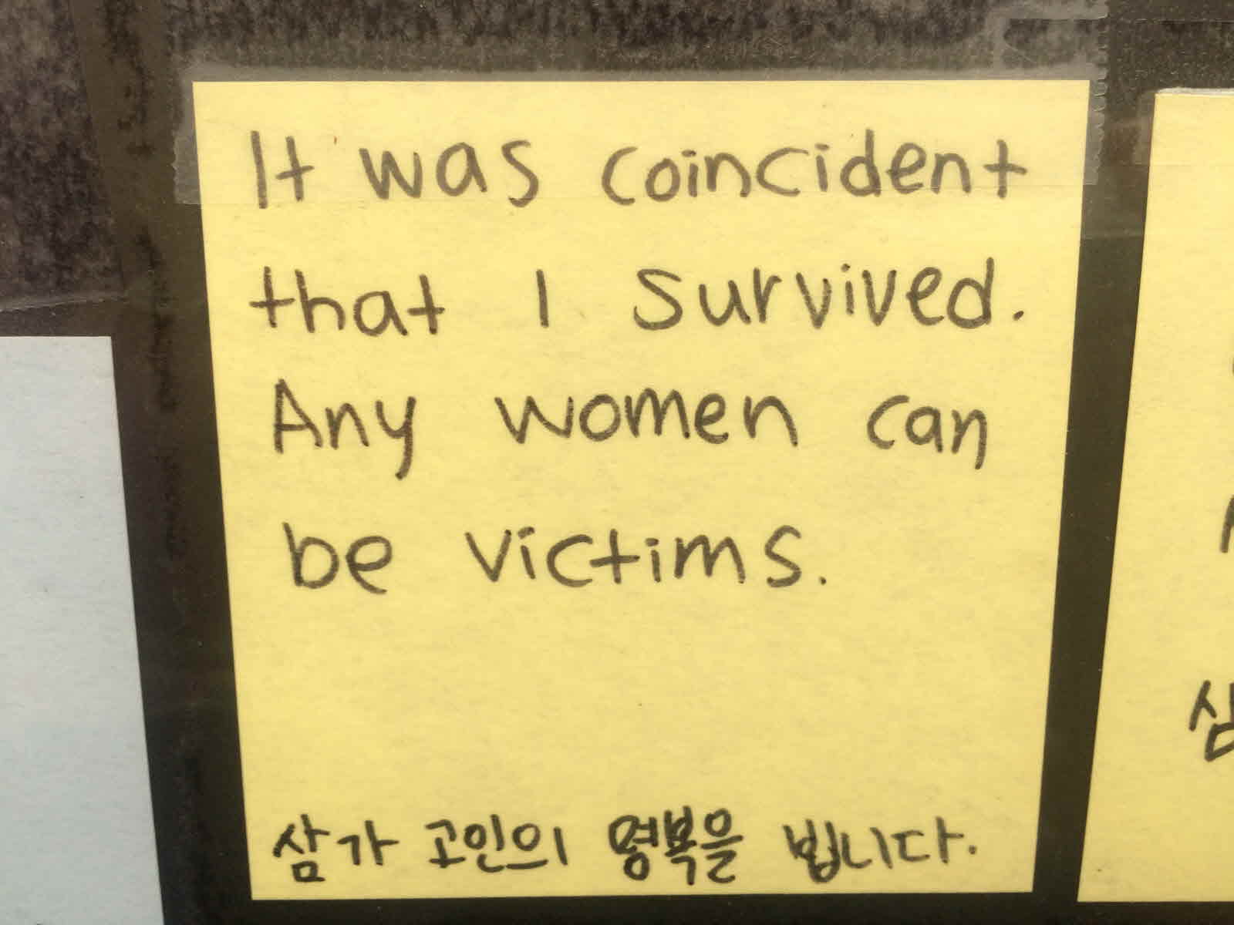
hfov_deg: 61.7
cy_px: 462
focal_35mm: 29
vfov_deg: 48.2
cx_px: 617
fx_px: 1034
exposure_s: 1/50
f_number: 2.2
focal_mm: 4.15
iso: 50
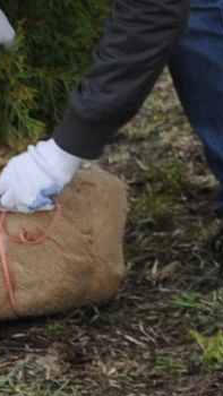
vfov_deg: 9.0
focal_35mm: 233
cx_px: 1031
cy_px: -208
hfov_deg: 4.6
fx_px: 2448
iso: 500
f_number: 2.8
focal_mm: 24
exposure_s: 1/4000
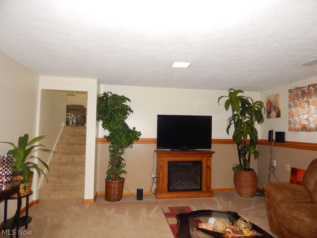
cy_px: 119
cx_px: 158
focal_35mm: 23
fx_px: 211
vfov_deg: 58.9
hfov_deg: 73.9
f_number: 3
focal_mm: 4
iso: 200
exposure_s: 1/30
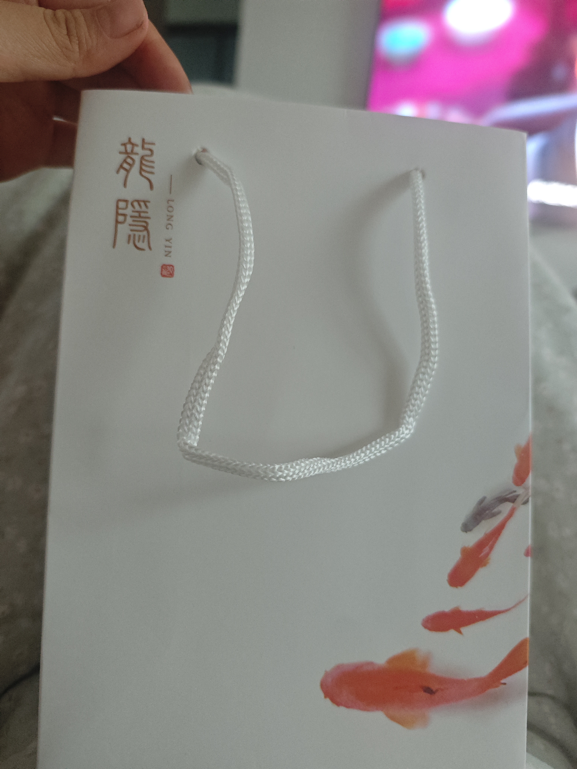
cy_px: 384
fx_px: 511
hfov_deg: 58.9
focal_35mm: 23
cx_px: 288
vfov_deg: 73.9
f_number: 1.6
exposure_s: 1/262
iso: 1600
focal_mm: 6.55
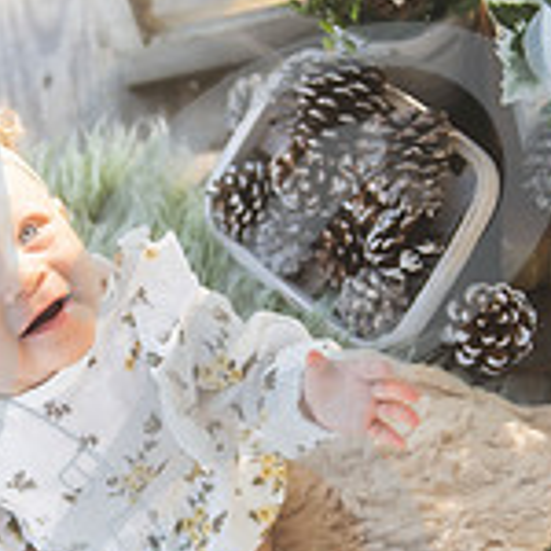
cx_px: 40
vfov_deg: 17.8
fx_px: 1747
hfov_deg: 17.6
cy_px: 433
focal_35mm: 97
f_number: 2.8
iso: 200
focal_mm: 38
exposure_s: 1/400
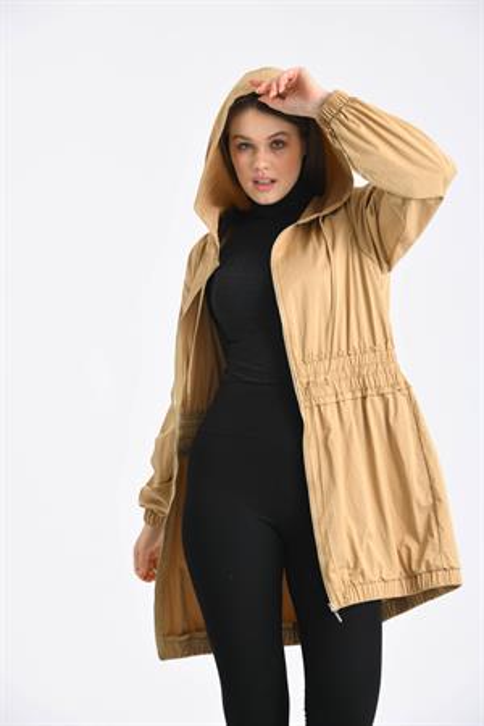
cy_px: 363
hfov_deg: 9.1
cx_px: 242
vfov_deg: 13.7
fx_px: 3025
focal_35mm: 150
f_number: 9
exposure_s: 1/125
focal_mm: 150
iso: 100
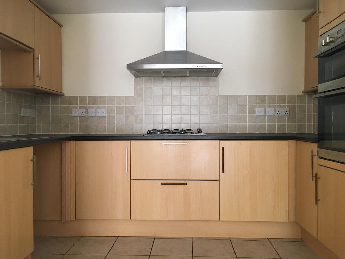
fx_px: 289
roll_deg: -0.4
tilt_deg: -0.7
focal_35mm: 29
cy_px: 130
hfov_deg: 61.7
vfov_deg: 48.2
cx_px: 172
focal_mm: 4.15
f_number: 2.2
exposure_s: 1/33
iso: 160
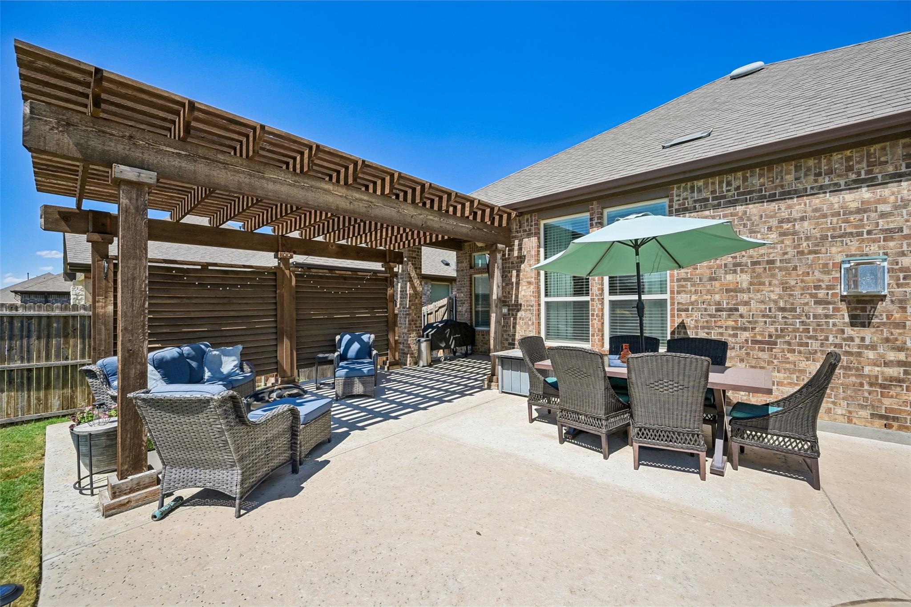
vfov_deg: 81.2
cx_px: 456
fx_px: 354
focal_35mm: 14
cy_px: 304
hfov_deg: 104.3
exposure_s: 1/640
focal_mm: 14
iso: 250
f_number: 9
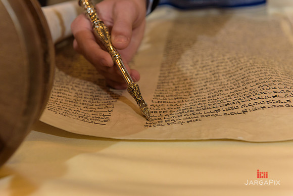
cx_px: 146
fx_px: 570
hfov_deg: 28.8
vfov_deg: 19.5
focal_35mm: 70
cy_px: 98
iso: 1000
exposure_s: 1/125
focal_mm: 70
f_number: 5
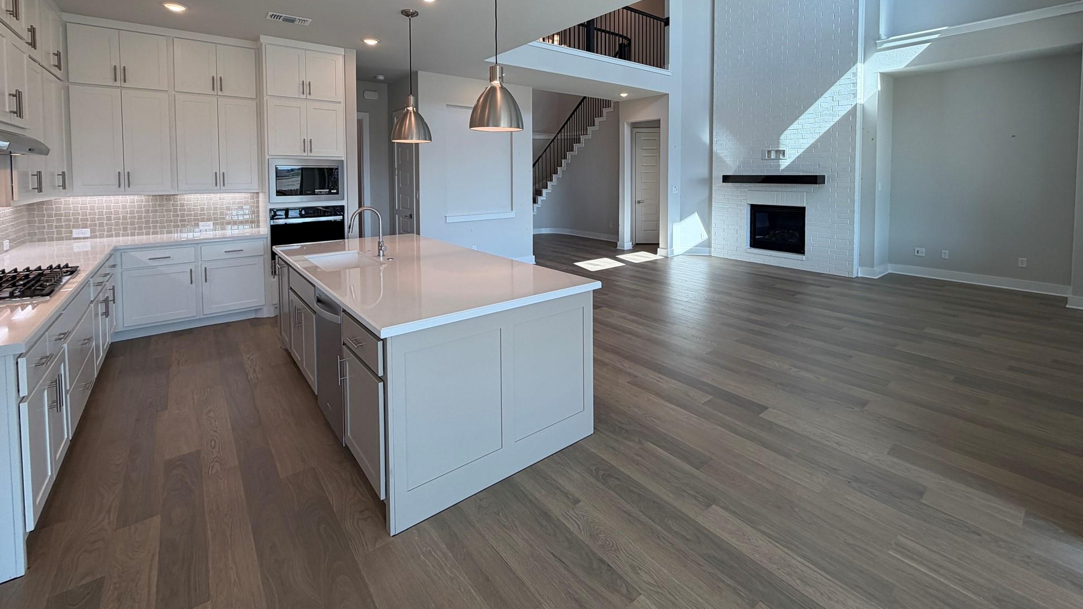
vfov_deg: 64.9
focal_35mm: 16
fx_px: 459
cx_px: 561
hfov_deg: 99.3
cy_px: 190
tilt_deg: -1.4
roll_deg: +0.8
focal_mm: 2.22
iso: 50
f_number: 2.2
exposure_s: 1/137
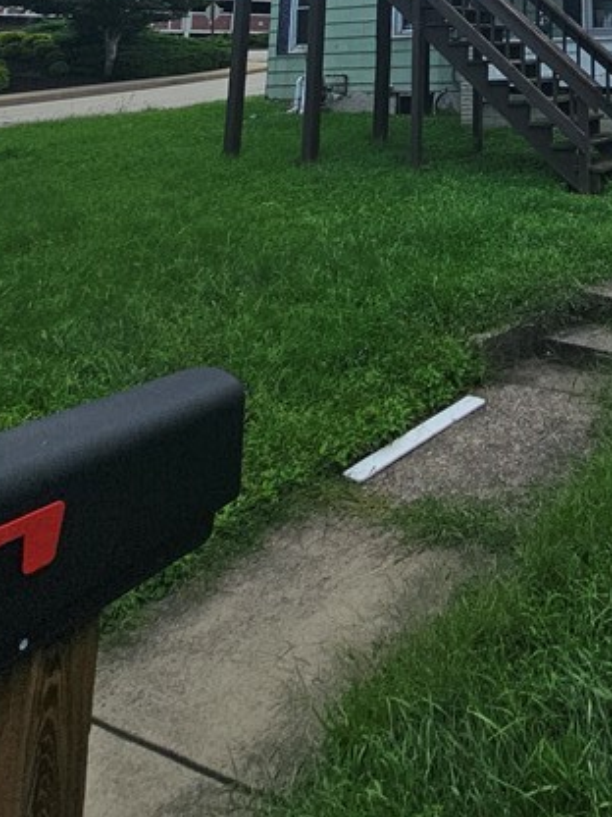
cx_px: 569
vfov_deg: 41.9
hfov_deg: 40.3
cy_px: -124
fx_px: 754
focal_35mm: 32
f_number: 2.2
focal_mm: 2.2
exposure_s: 1/4939
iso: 50
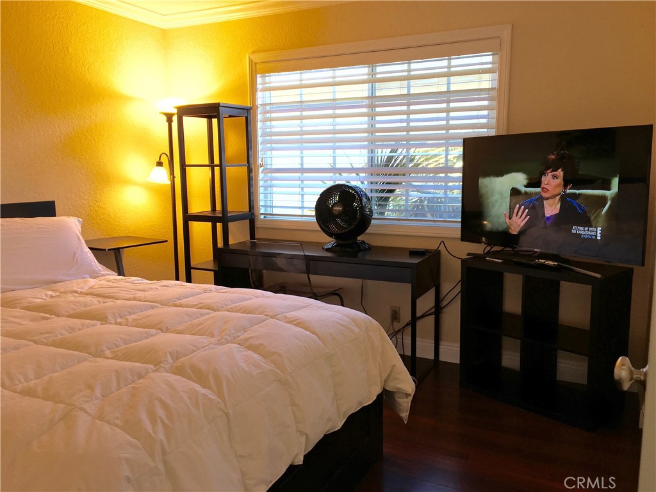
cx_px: 328
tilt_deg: -8.4
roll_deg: -0.1
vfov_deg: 48.2
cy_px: 246
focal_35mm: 29
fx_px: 550
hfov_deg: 61.7
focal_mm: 4.15
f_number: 2.2
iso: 32
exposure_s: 1/40
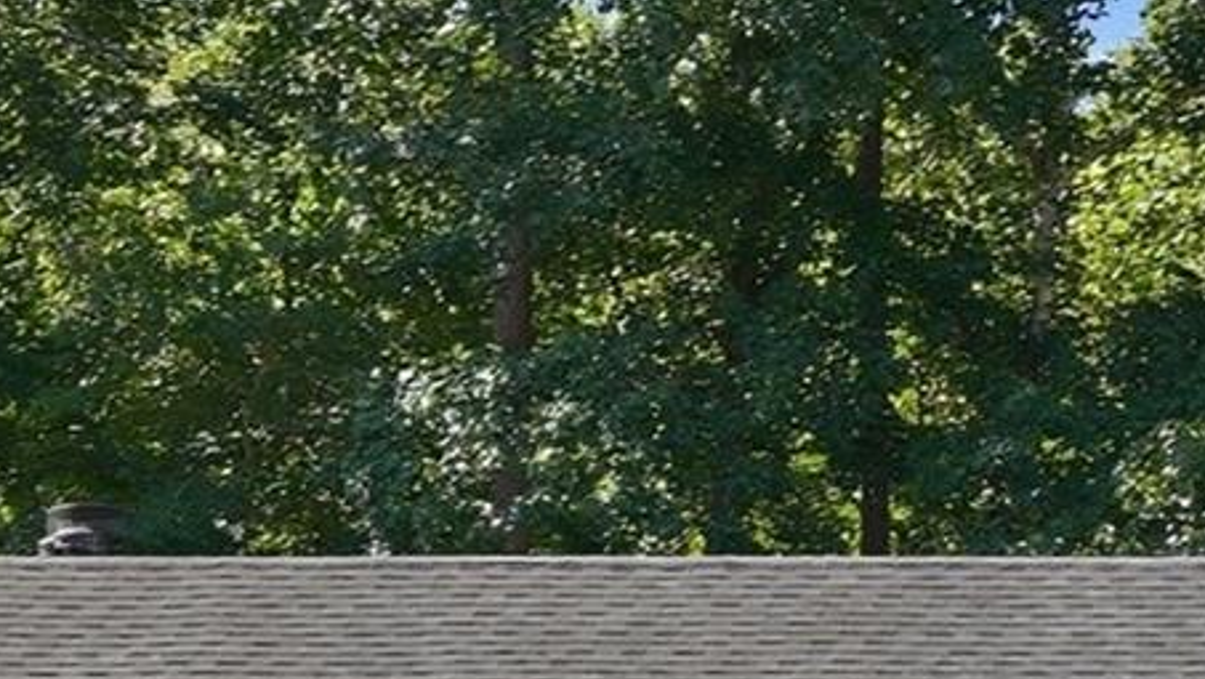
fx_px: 6040
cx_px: 838
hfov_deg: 11.4
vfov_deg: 6.4
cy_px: 953
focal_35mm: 189
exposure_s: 1/80
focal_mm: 40
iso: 100
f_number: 8
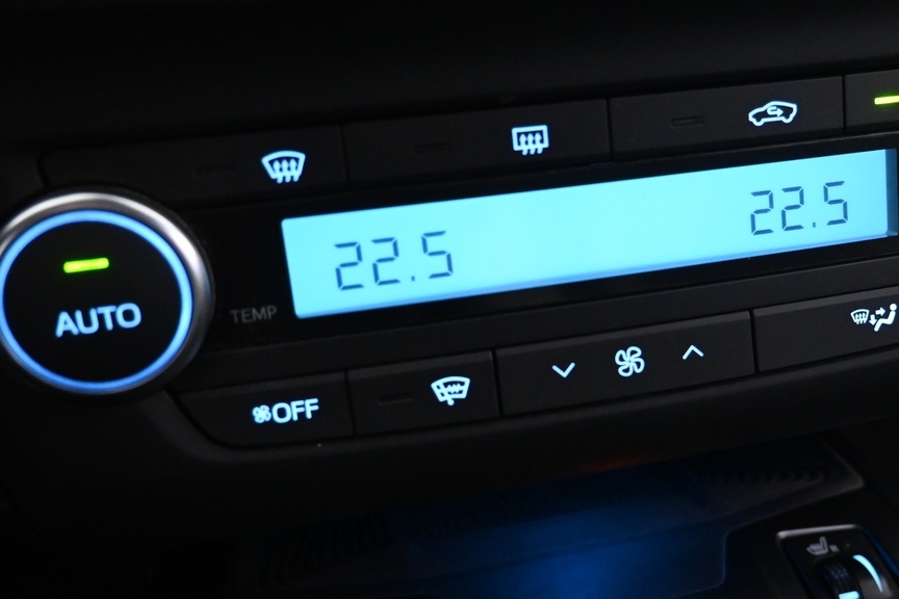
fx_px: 1124
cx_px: 616
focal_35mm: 45
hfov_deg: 42.9
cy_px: 337
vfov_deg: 29.8
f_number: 3.5
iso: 2000
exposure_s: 1/25
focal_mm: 16
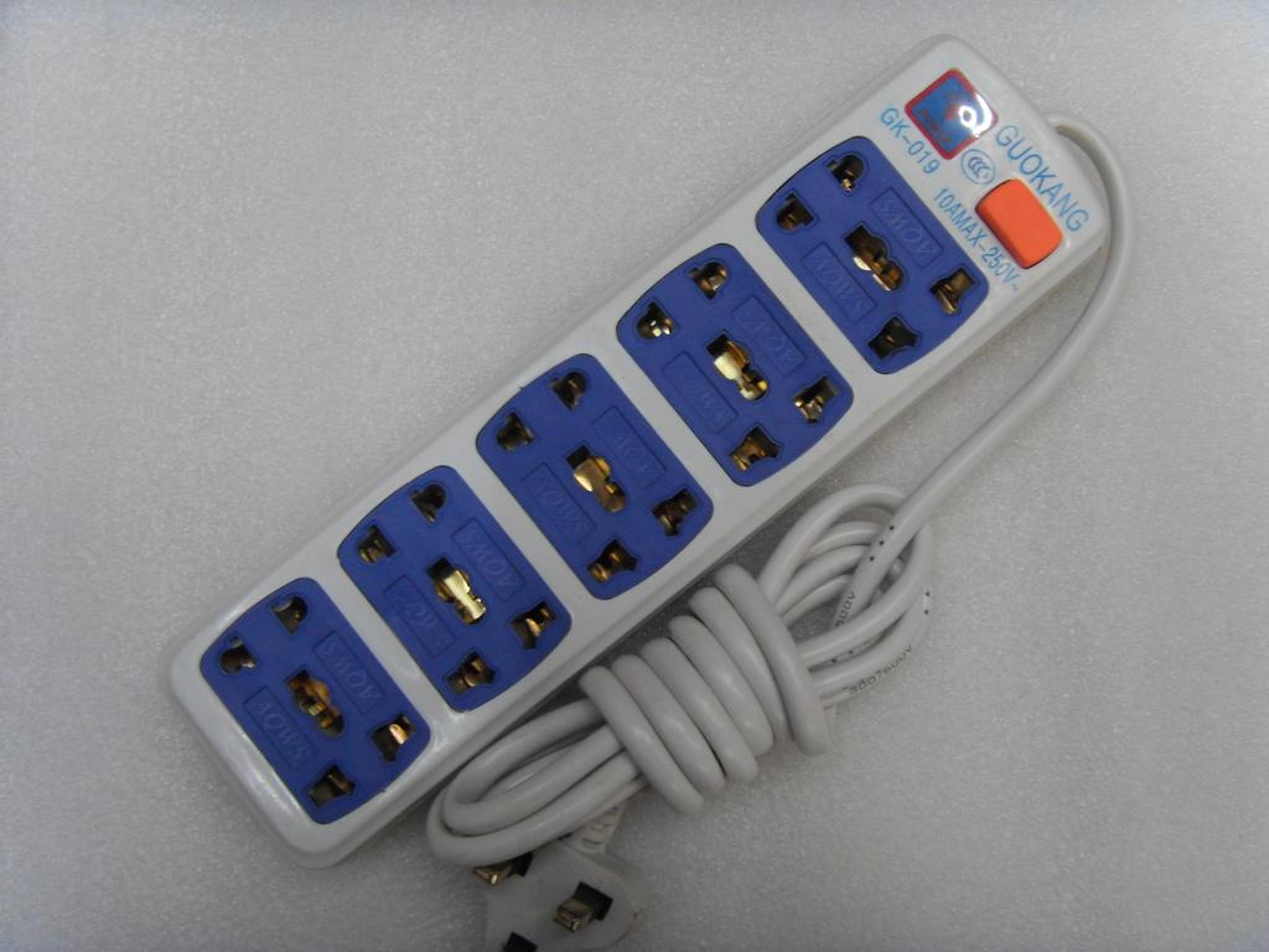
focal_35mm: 39
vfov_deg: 36.8
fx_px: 1430
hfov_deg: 47.9
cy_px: 476
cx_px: 634
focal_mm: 6.6
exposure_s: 1/15
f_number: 3.5
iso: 200
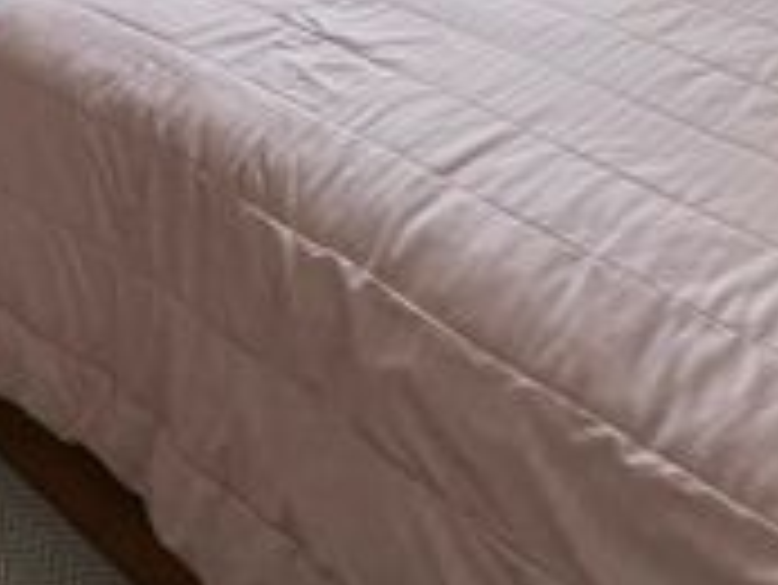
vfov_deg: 26.0
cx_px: 142
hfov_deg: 36.7
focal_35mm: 50
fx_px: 1125
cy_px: -122
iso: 64
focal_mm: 1.57
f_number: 1.8
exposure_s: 1/99
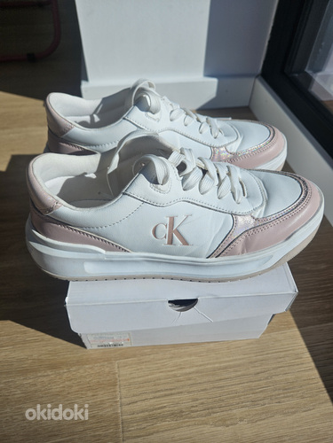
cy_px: 222
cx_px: 166
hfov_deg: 58.9
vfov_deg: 73.9
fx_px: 295
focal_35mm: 23
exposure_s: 1/2283
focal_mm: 5.4
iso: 25
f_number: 1.8
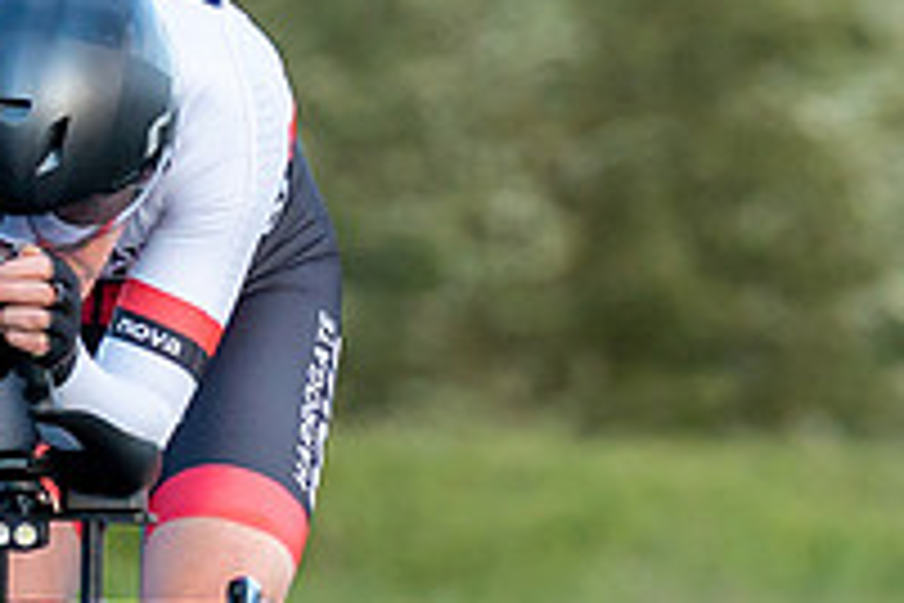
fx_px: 34098
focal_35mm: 1358
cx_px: 226
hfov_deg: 1.5
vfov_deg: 1.0
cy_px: 195
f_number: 4
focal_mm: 200
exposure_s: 1/1000
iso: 640
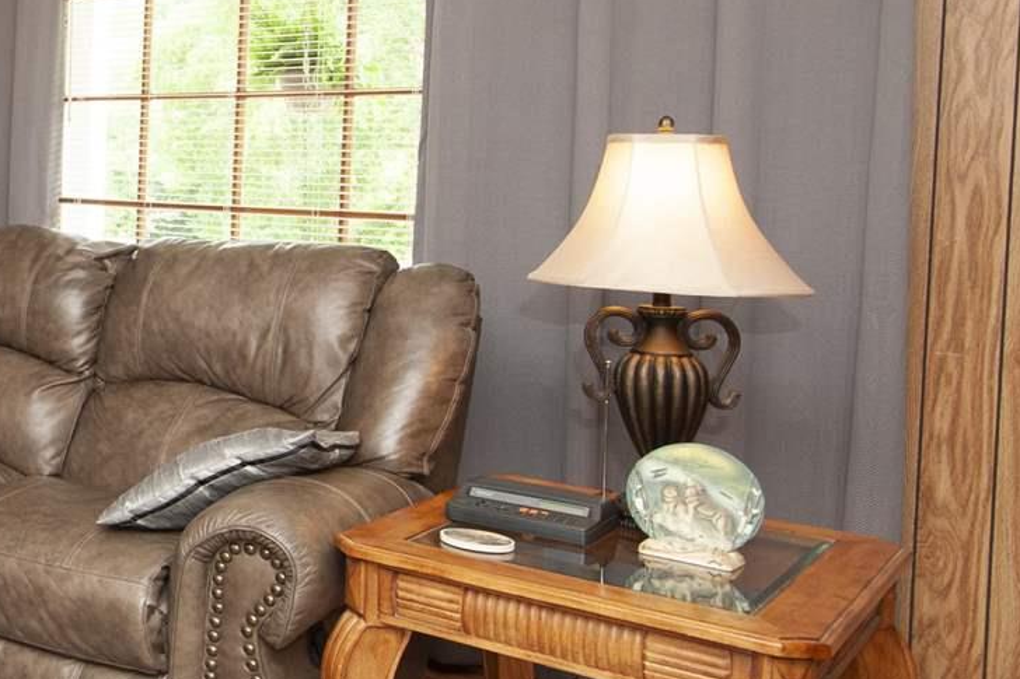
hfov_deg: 31.6
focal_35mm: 45
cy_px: 187
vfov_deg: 29.5
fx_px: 1275
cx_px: -354
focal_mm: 16
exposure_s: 1/125
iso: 500
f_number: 4
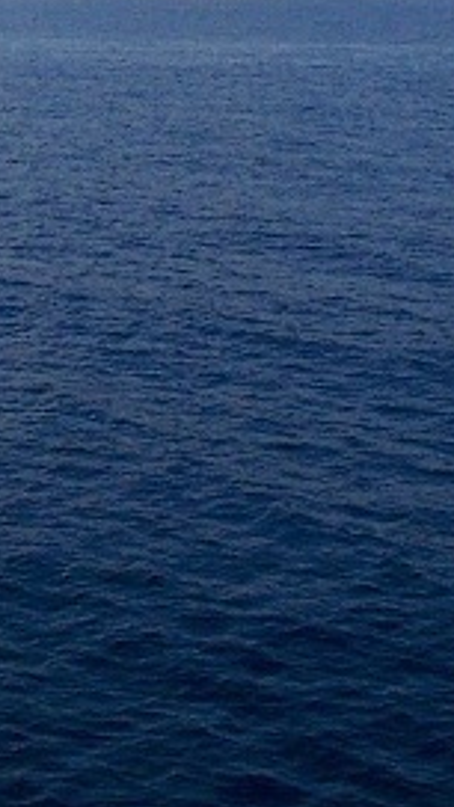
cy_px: 12
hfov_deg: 12.9
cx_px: 24
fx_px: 1990
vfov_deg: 22.1
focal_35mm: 93
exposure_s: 1/2000
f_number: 3.3
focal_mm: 4.1
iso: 80
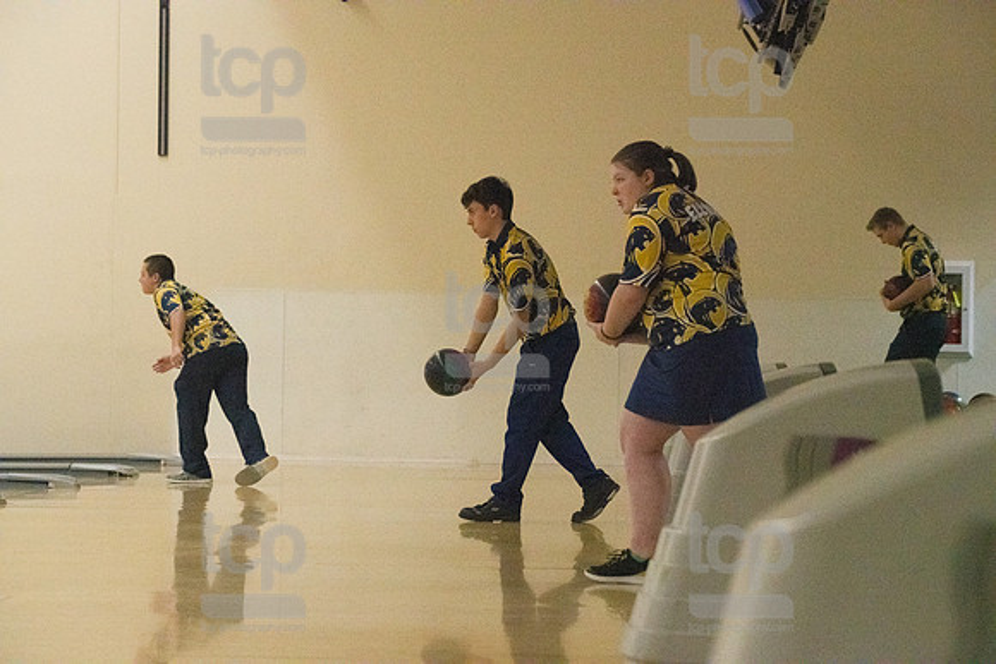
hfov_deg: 21.5
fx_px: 2629
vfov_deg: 14.4
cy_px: 332
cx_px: 498
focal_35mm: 95
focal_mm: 95
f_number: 4.5
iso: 10000
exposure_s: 1/1250
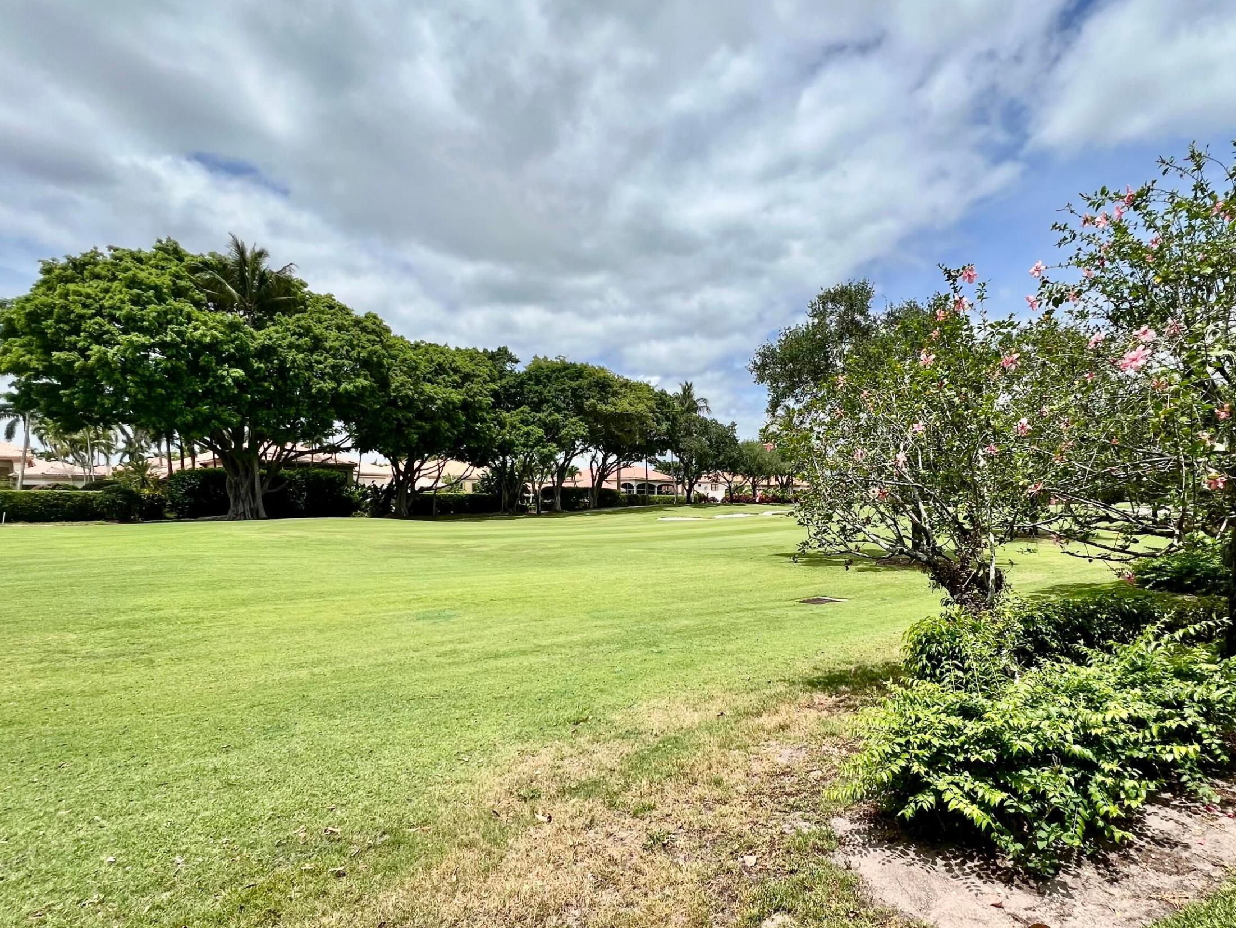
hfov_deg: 90.7
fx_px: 607
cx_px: 683
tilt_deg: -3.4
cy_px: 546
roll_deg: -0.9
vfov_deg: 74.1
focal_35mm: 17
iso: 32
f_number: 1.8
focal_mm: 1.57
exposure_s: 1/2096
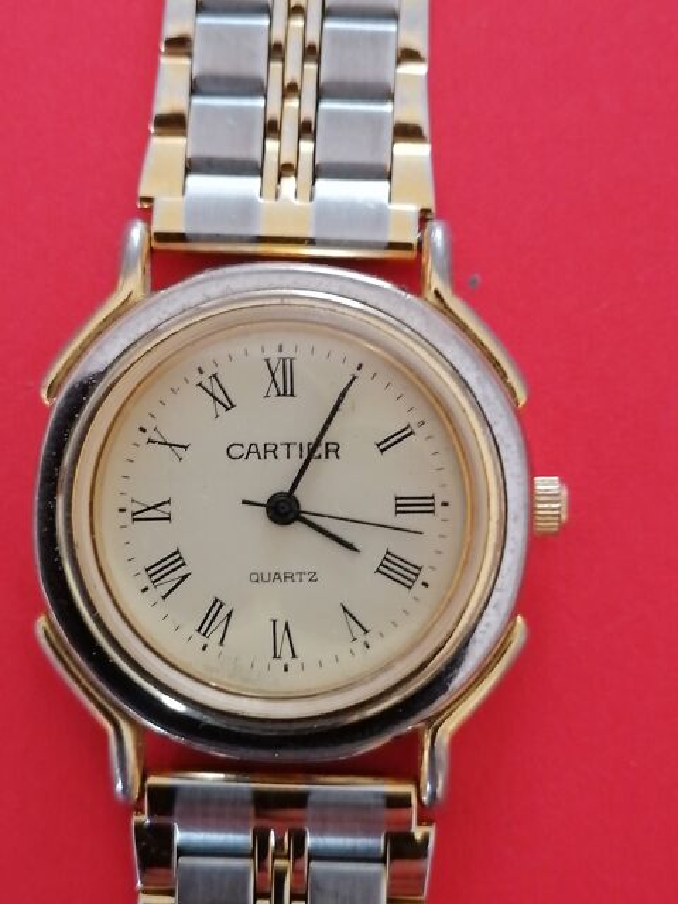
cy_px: 452
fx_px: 1358
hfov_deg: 28.0
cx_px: 339
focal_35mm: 52
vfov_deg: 36.8
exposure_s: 1/25
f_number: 1.8
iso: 640
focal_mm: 5.3
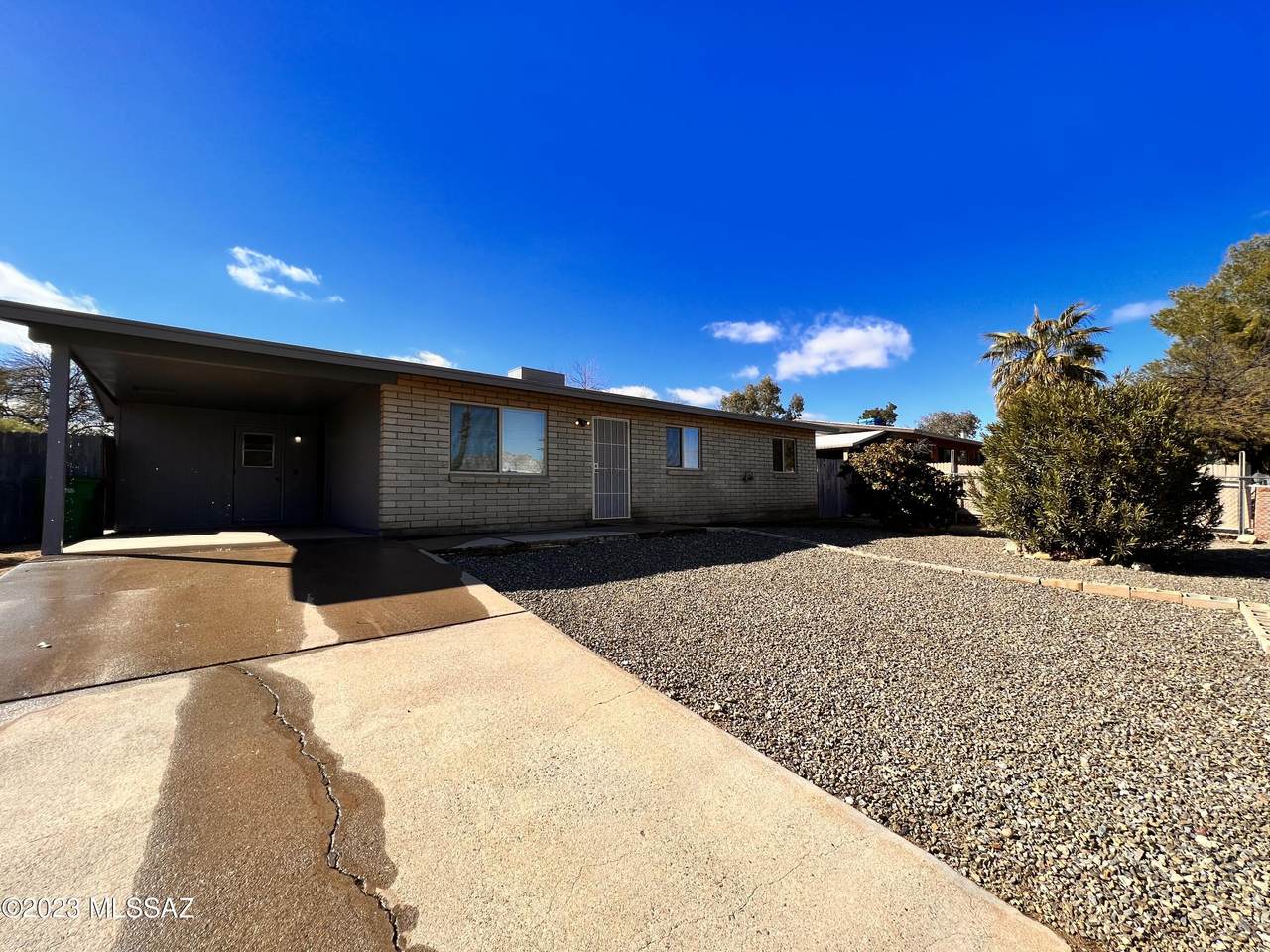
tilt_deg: +1.9
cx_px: 635
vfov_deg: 89.9
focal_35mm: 13
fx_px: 477
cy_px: 476
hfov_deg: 106.2
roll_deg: +0.9
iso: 32
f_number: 1.8
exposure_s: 1/1119
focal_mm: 1.57
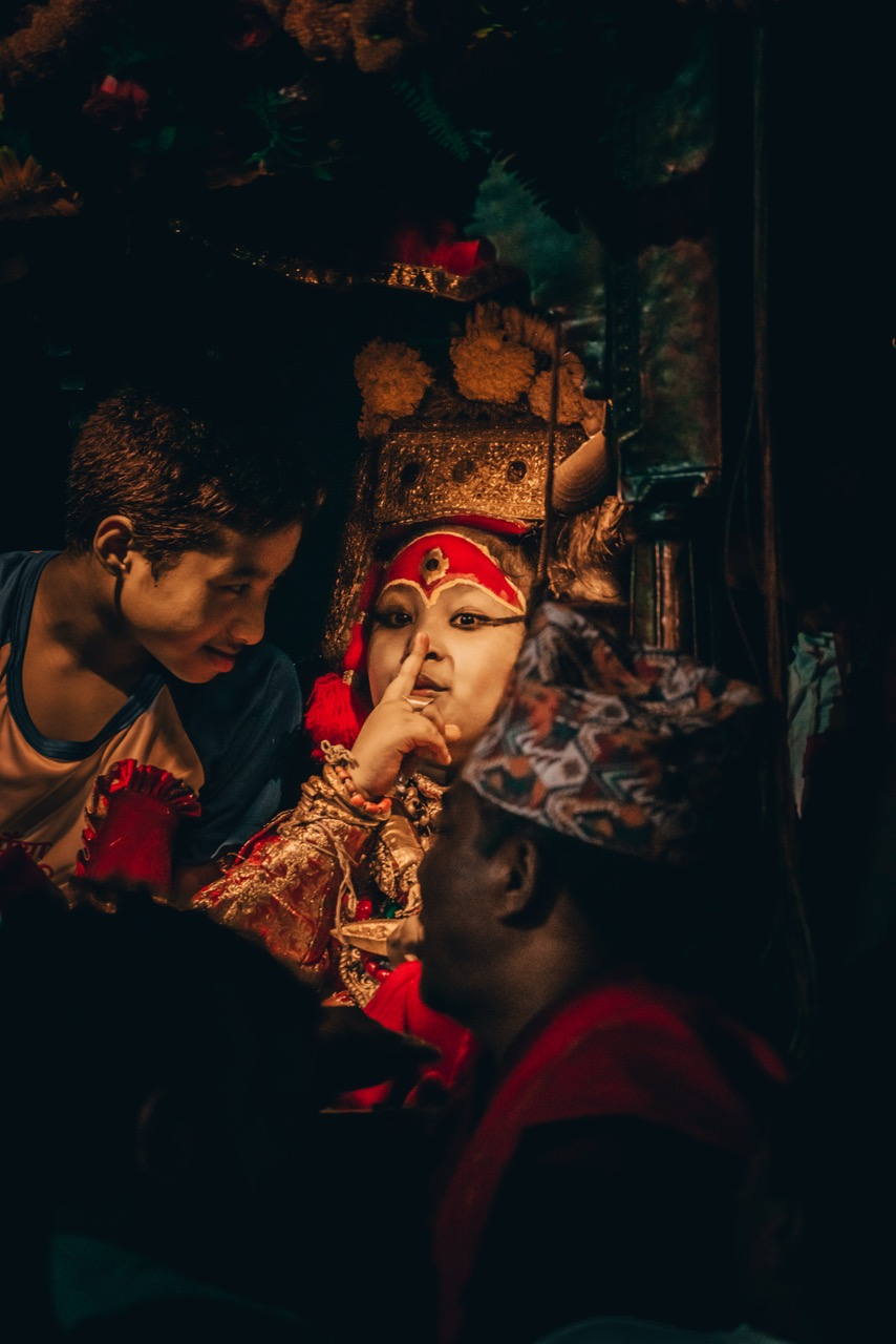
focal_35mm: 300
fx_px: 11193
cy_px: 672
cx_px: 448
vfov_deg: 6.9
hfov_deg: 4.6
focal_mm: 300
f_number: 6.3
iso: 6400
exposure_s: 1/320
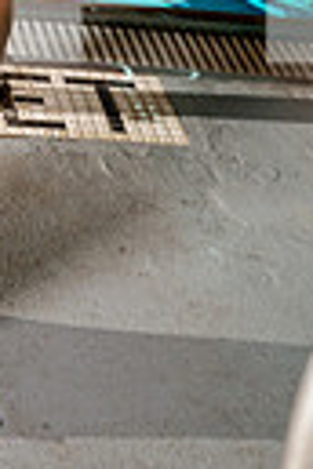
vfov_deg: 14.5
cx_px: -22
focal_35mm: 129
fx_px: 1682
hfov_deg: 10.5
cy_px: -302
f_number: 5.6
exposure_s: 1/250
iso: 500
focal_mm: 37
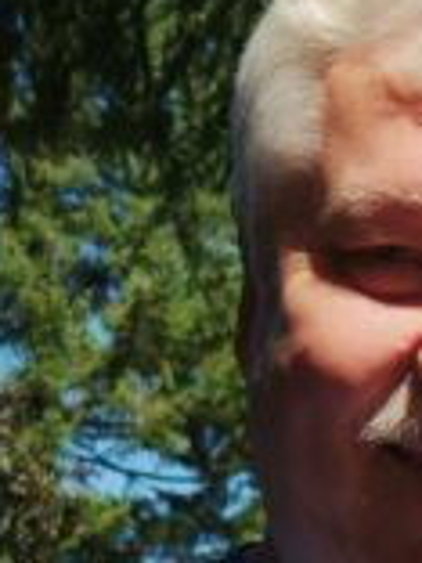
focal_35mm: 151
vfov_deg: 12.1
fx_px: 2454
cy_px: 996
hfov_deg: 9.2
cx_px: 851
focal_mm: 5.4
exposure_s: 1/1111
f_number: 1.8
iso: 20
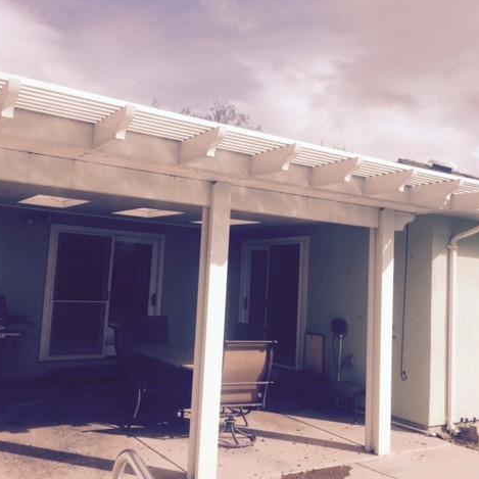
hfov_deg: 47.2
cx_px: 264
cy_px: 242
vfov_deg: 47.2
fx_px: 548
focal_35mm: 35
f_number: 2.2
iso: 32
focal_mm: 4.15
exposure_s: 1/2933
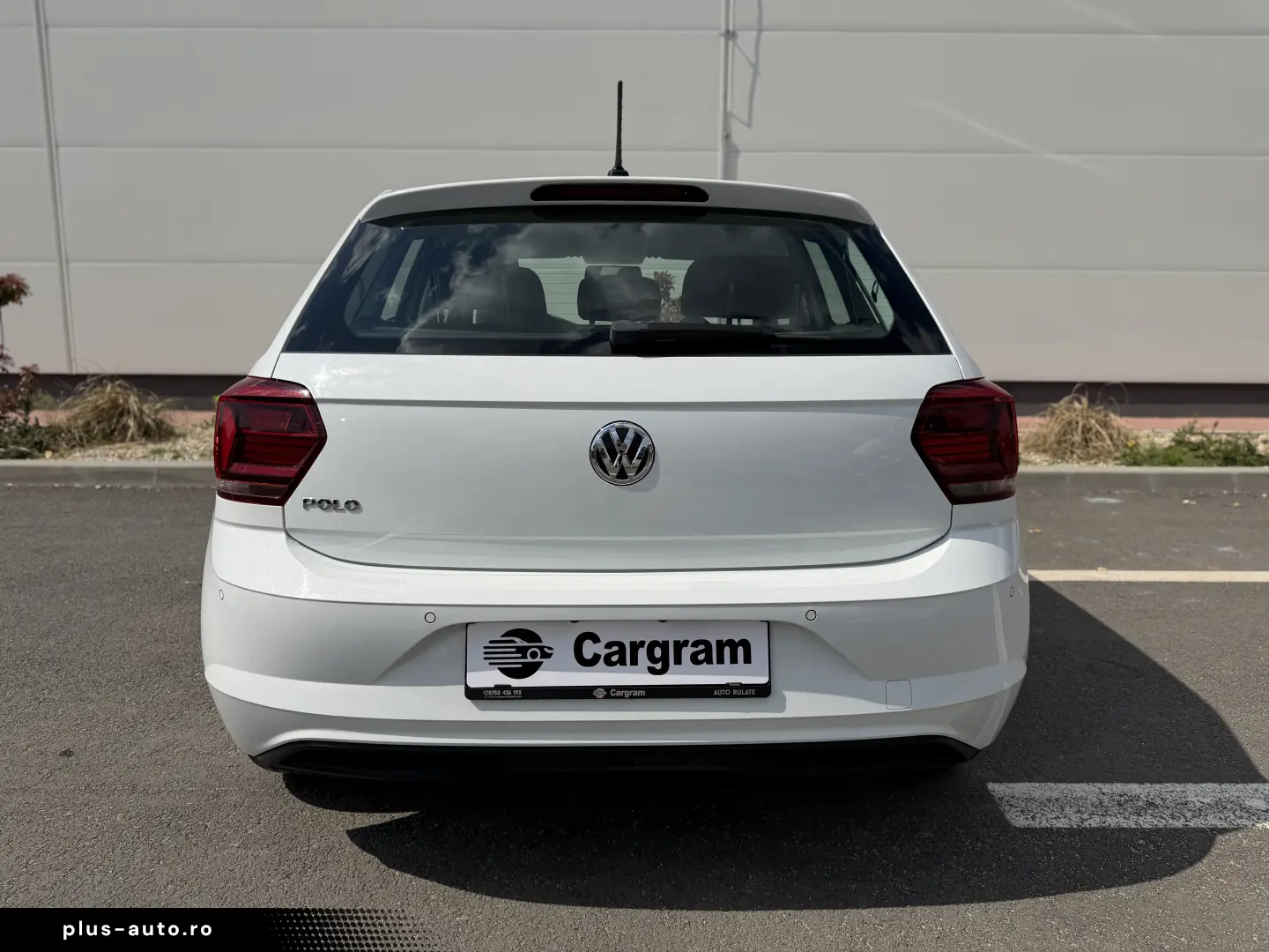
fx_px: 880
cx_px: 634
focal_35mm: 24
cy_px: 476
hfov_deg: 71.6
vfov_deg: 56.8
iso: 80
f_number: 1.78
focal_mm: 6.76
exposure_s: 1/11905
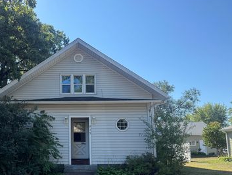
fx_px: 228
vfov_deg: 41.4
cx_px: 77
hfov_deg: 52.9
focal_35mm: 34
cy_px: 114
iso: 80
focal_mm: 6.76
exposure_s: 1/1637
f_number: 1.78
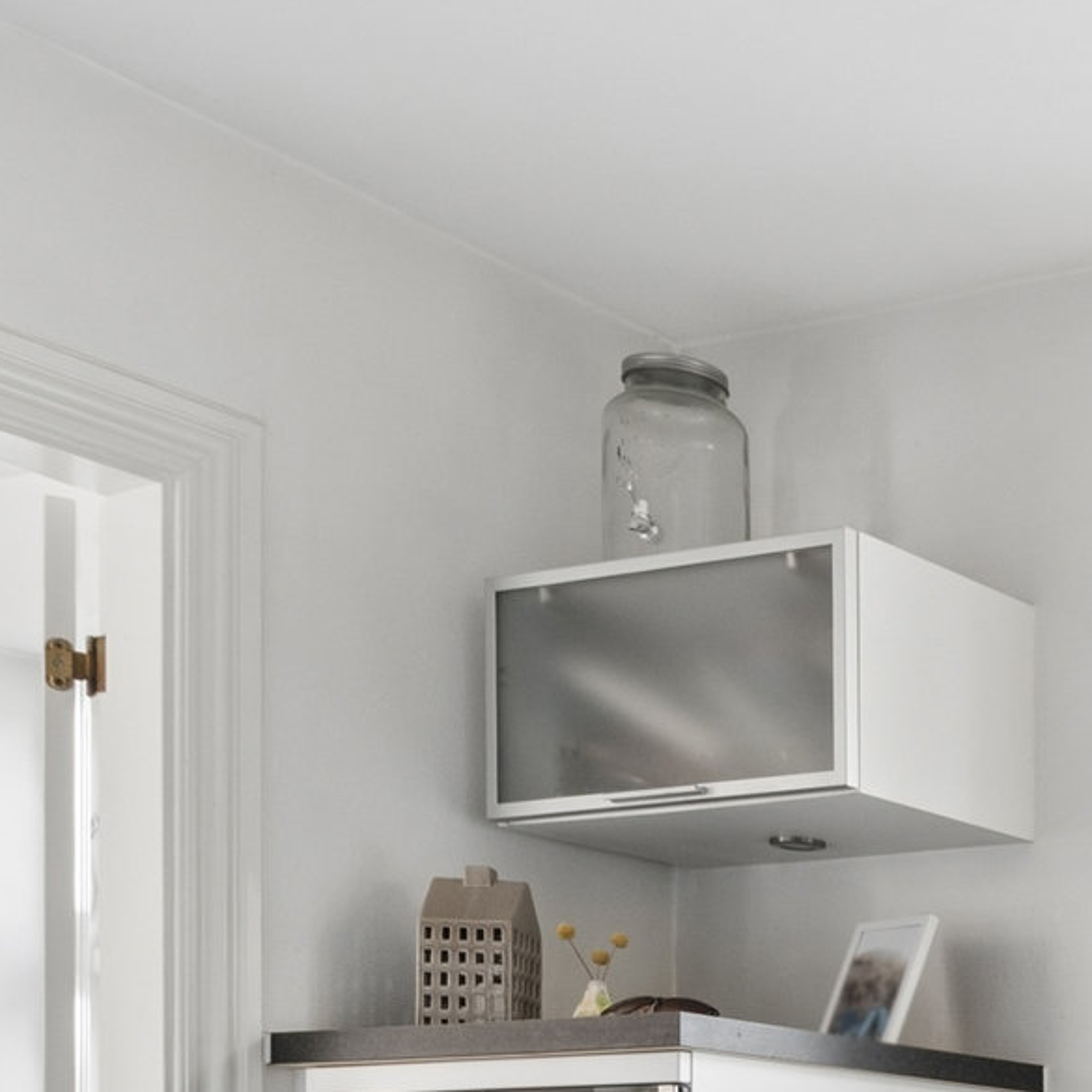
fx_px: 2177
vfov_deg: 24.6
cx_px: 1729
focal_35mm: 61
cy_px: 1409
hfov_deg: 22.2
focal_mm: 14
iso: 400
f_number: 13
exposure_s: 1/15
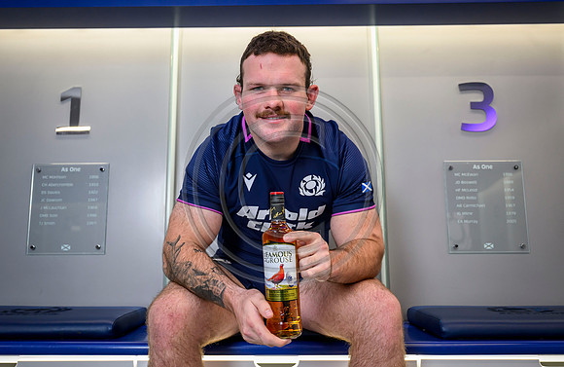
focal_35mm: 32
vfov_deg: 40.4
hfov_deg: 59.0
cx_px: 272
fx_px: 499
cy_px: 174
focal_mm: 30.5
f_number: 3.5
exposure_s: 1/125
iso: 1600
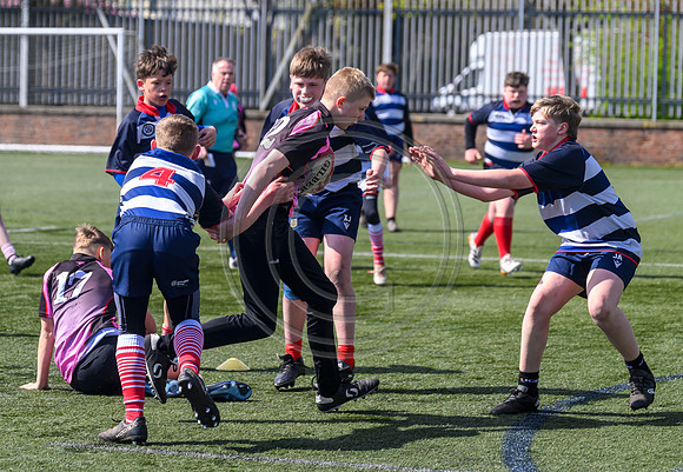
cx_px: 309
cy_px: 228
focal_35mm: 150
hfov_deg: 13.5
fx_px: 2874
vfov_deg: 9.4
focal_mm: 115
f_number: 4
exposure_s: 1/2000
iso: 500
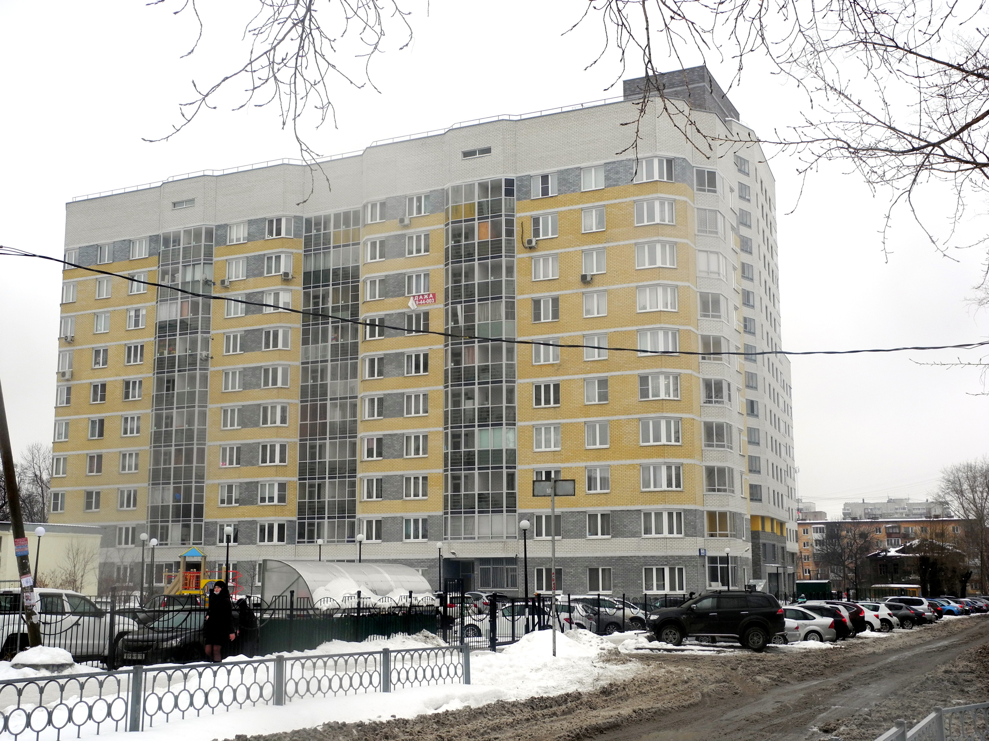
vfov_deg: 35.1
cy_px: 370
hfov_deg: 45.8
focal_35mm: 41
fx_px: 1171
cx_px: 494
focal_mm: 8.8
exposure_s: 1/106
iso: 100
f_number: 4.5
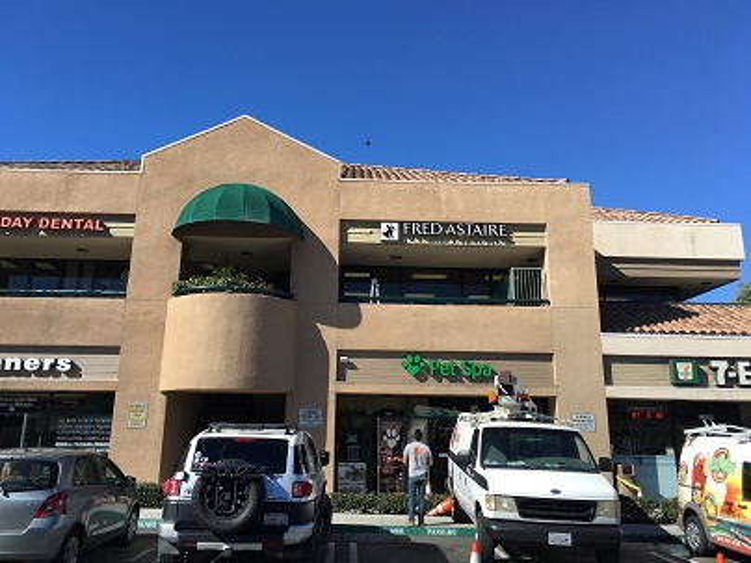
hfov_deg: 61.7
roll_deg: -1.0
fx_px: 629
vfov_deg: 48.2
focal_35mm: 29
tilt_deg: +15.1
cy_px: 282
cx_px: 376
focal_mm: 4.15
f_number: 2.2
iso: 25
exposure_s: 1/1399
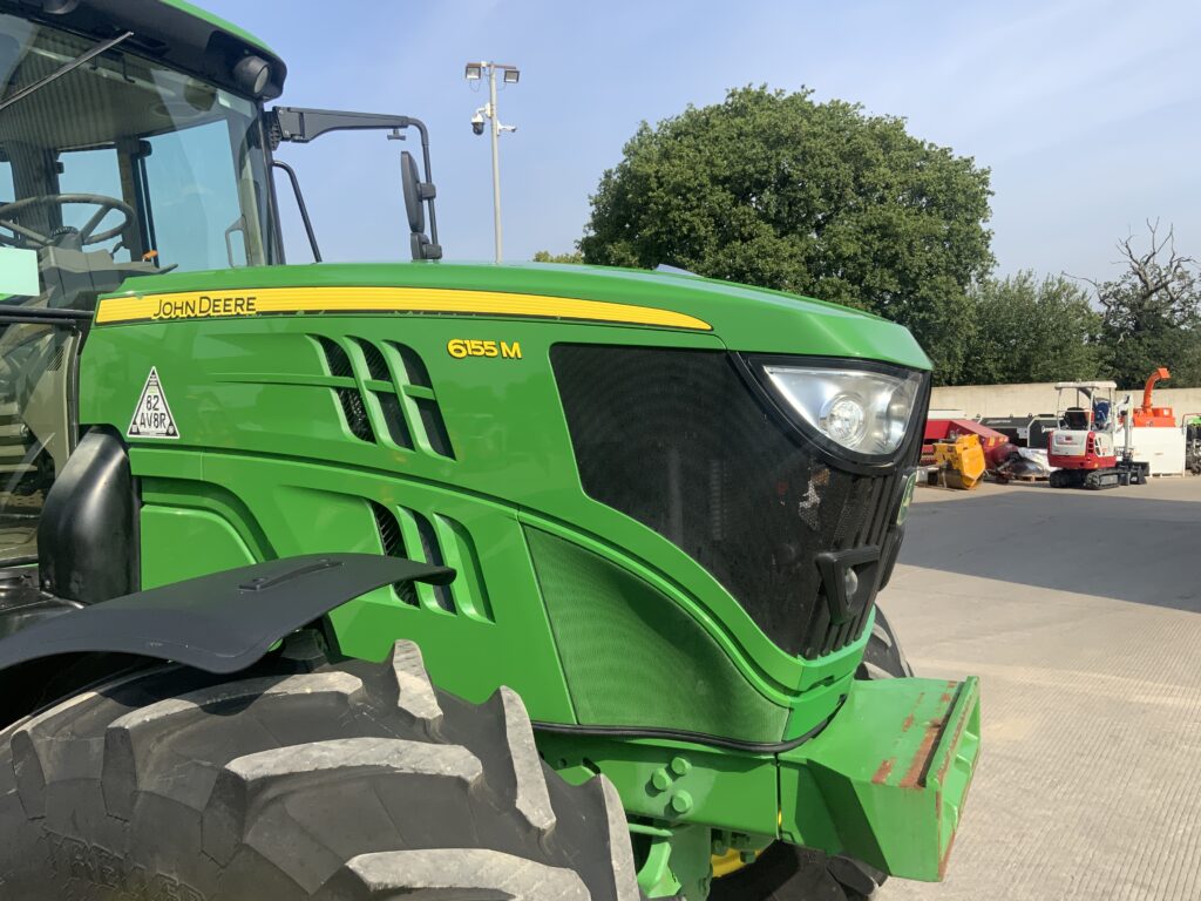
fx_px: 1006
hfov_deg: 61.7
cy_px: 450
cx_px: 600
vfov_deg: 48.2
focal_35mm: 29
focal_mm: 3
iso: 16
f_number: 1.8
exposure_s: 1/1412
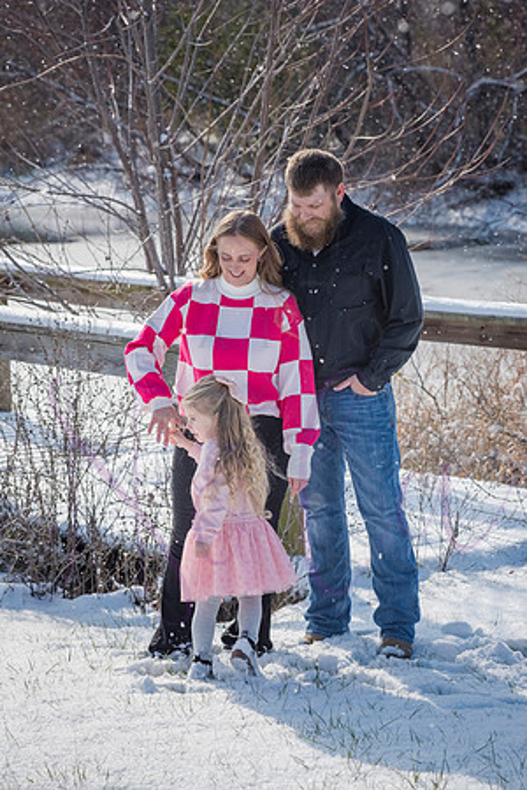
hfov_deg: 11.4
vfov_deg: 17.1
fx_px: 2635
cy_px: 395
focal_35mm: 120
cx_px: 264
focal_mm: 120
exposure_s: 1/2000
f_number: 8
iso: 640
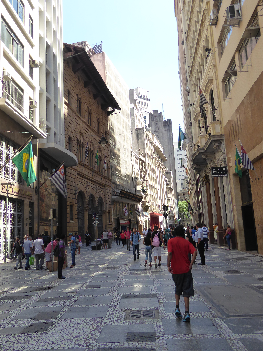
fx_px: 324
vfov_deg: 56.8
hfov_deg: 44.2
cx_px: 132
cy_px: 176
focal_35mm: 32
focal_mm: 5.4
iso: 125
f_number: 3.5
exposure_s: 1/200
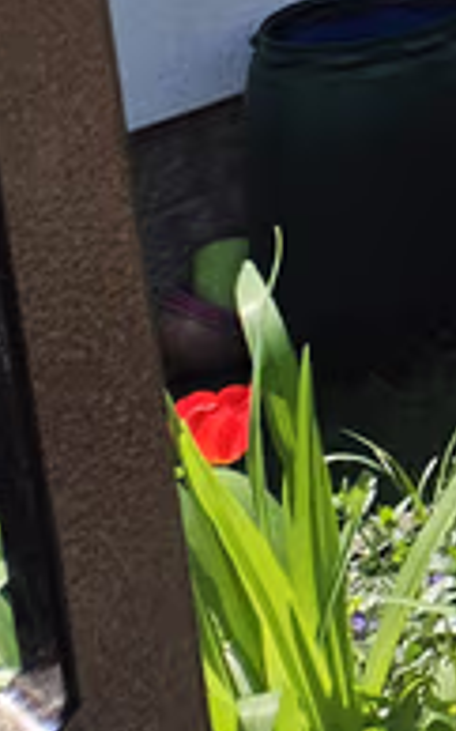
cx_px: 1786
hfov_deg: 7.4
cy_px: -569
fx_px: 2569
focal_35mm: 129
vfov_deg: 14.4
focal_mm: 5.4
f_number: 1.8
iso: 32
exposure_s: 1/1529
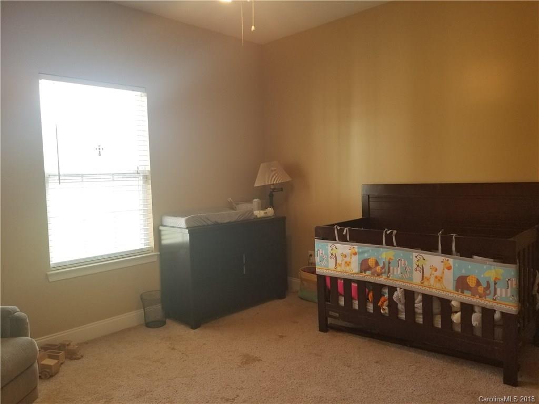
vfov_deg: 53.1
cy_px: 202
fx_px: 405
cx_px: 270
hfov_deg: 67.3
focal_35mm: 26
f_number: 1.7
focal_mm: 4.25
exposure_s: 1/60
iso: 100
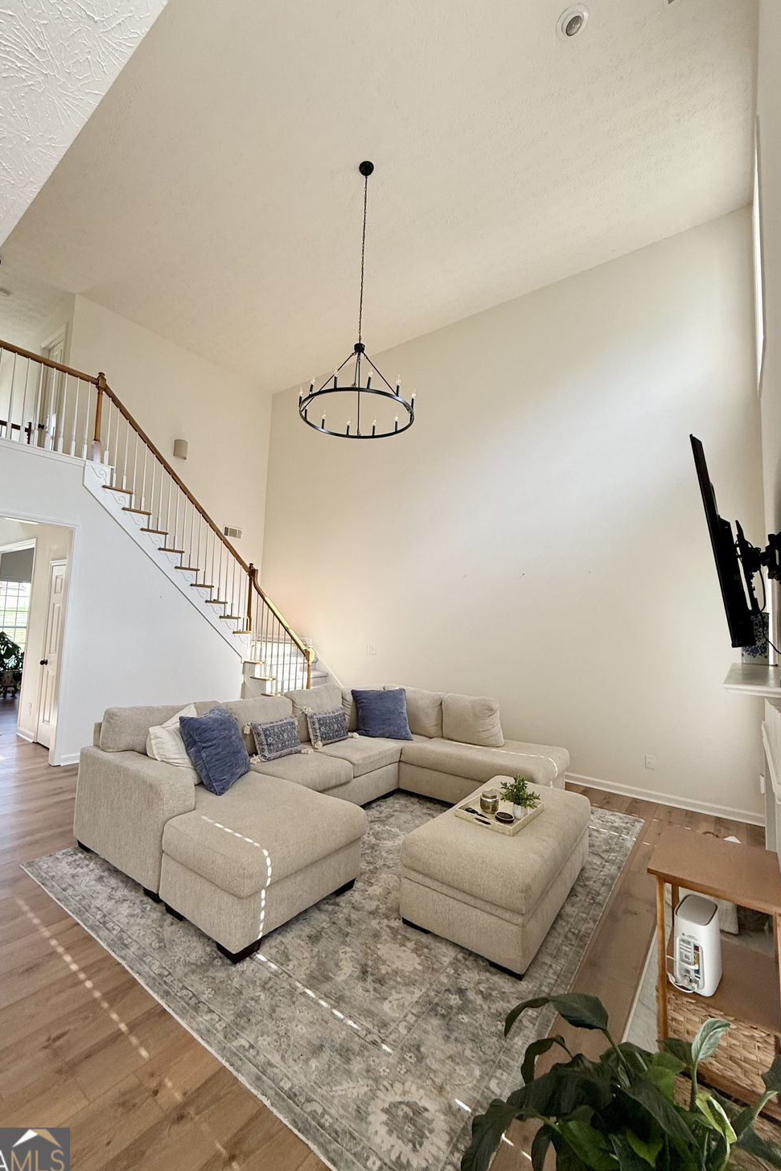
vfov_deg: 100.4
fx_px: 488
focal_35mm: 15
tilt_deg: +5.6
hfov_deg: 77.0
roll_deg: -2.9
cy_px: 585
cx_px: 341
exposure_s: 1/122
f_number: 2.2
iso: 64
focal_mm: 2.22
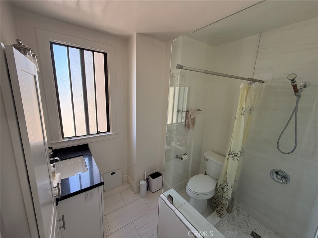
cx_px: 159
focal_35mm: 14
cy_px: 119
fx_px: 129
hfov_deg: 102.1
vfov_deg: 85.7
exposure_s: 1/99
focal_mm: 2.22
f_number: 2.2
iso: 125
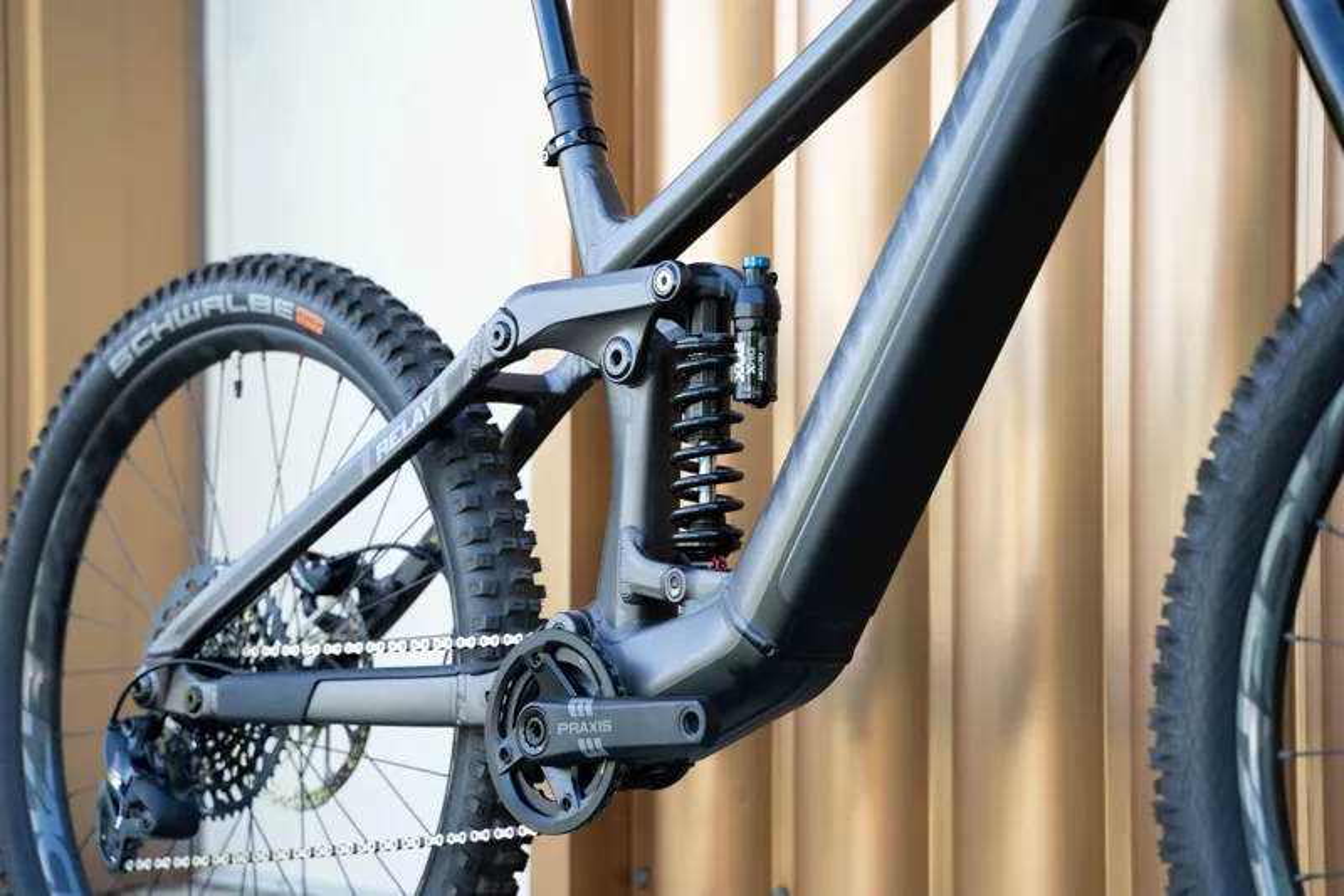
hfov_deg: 27.0
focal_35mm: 75
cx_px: 672
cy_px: 448
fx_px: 2799
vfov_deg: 18.2
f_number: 4
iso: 1000
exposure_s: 1/500
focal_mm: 75
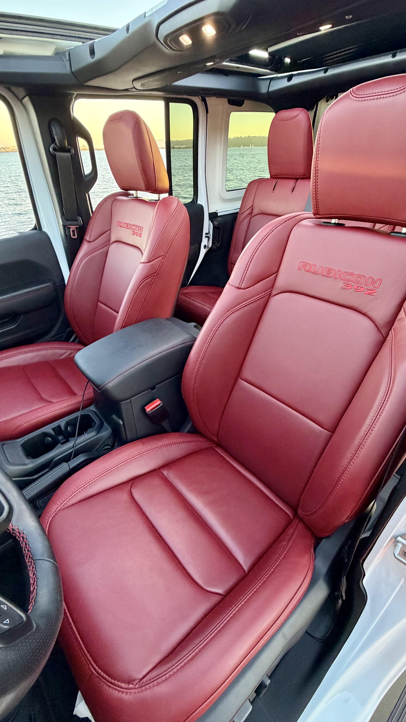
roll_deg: +1.1
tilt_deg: -37.0
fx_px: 306
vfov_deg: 99.3
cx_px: 209
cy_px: 373
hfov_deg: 67.1
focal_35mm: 16
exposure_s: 1/67
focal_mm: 2.22
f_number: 2.2
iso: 320
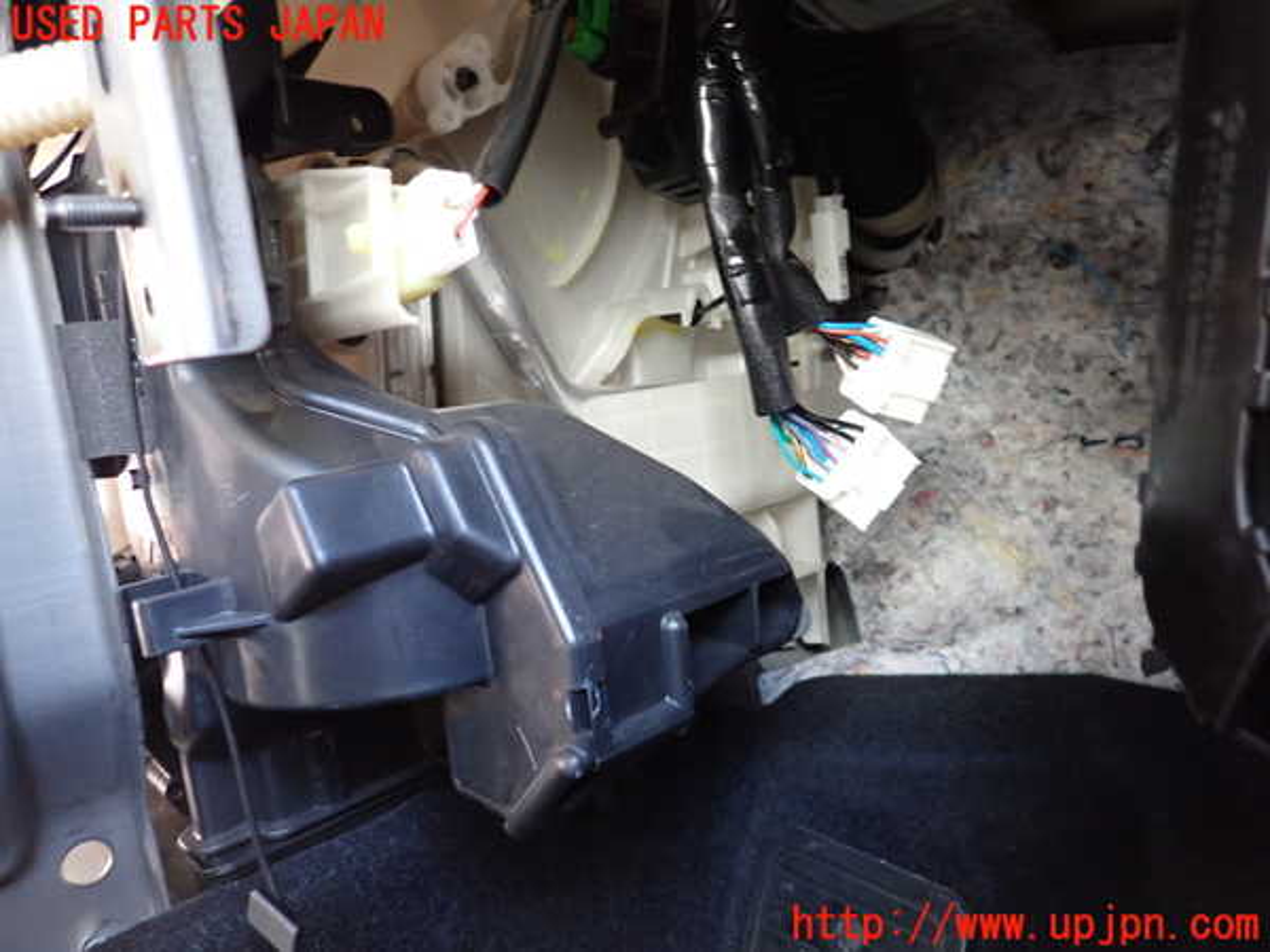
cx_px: 635
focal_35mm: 25
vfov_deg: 54.9
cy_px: 476
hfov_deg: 69.4
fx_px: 917
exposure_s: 1/30
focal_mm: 4.5
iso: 500
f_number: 2
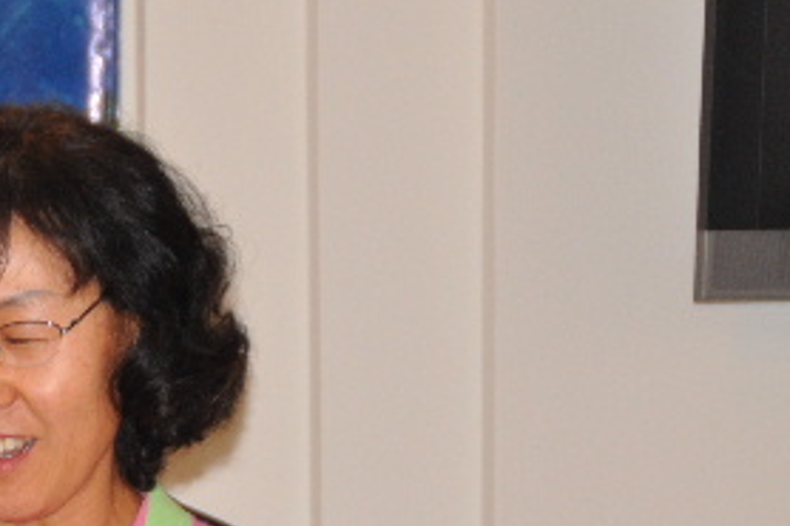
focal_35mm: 421
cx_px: -261
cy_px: 584
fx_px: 9233
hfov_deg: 4.9
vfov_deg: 3.3
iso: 800
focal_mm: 100
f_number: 5.6
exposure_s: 1/60
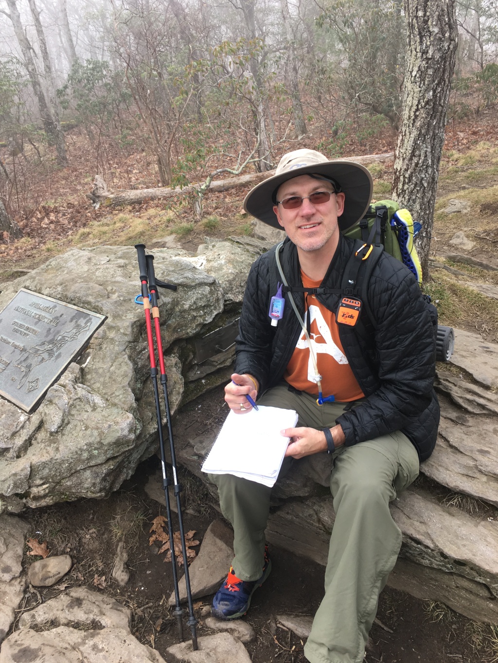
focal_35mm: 29
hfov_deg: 48.2
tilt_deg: -24.1
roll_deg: +6.6
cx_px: 249
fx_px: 556
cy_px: 332
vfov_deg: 61.7
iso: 25
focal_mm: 4.15
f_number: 2.2
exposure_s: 1/126
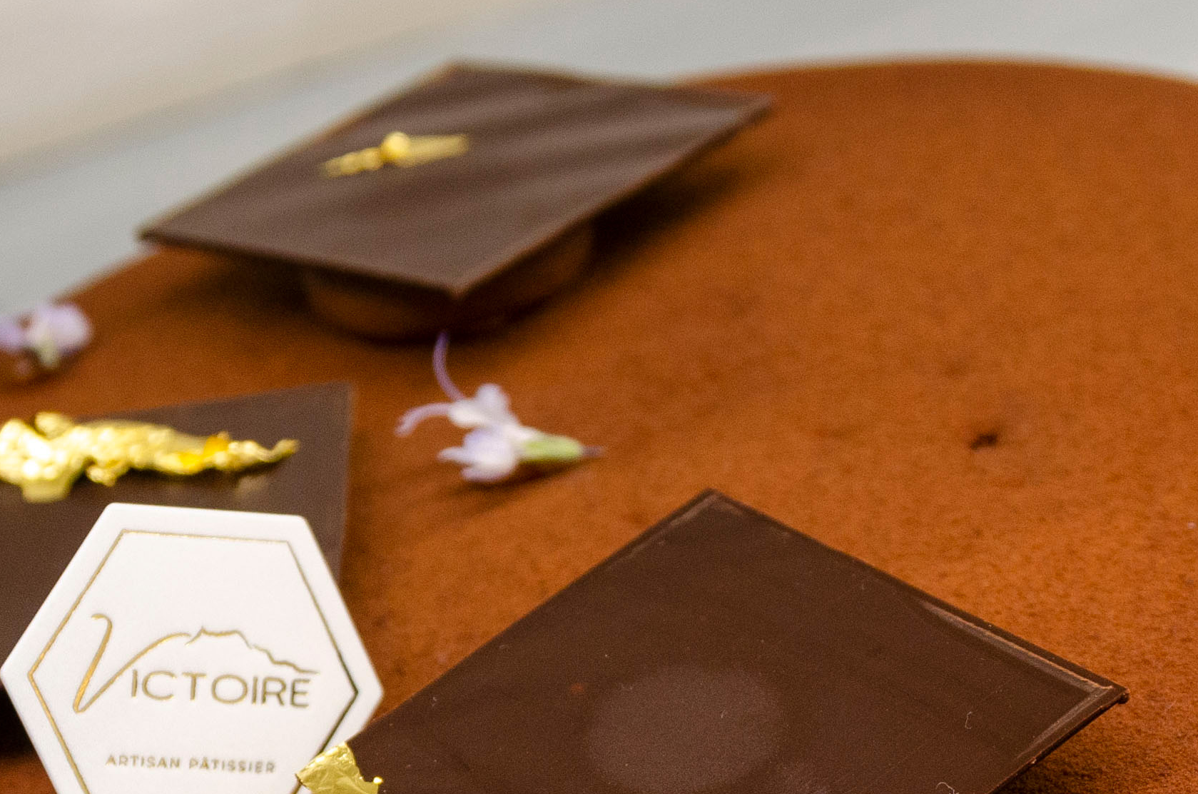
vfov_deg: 9.9
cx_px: 577
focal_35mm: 136
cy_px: 791
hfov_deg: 15.1
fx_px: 4532
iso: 500
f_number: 5.6
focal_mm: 31
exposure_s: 1/160
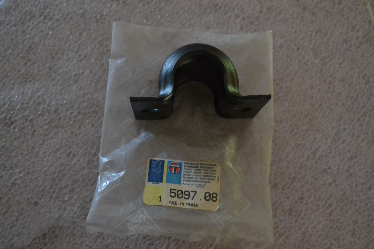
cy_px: 124
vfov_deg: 30.8
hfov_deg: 45.0
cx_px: 187
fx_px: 452
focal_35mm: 44
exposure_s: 1/40
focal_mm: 29
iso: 3200
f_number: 4.5
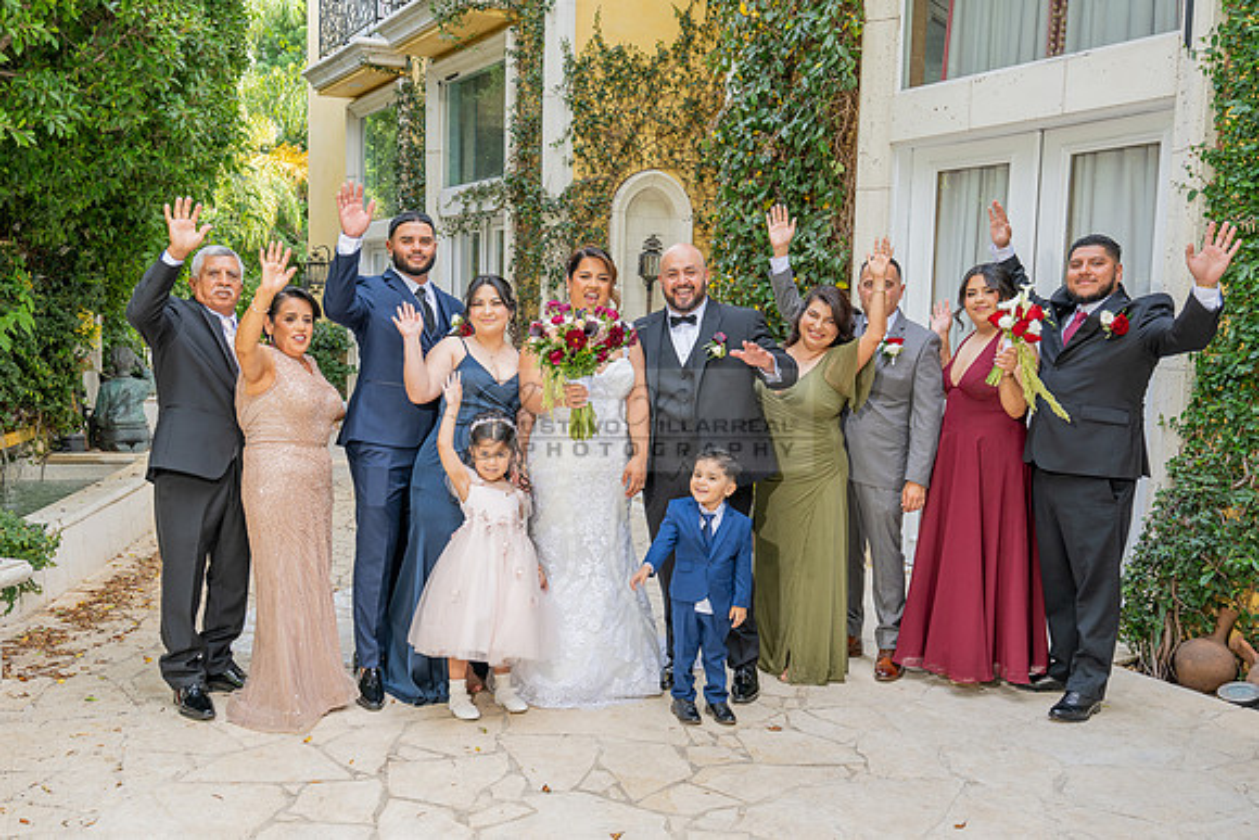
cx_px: 587
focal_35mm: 34
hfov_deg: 55.5
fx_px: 1196
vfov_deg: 38.7
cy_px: 449
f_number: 4.5
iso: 200
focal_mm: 32
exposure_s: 1/200
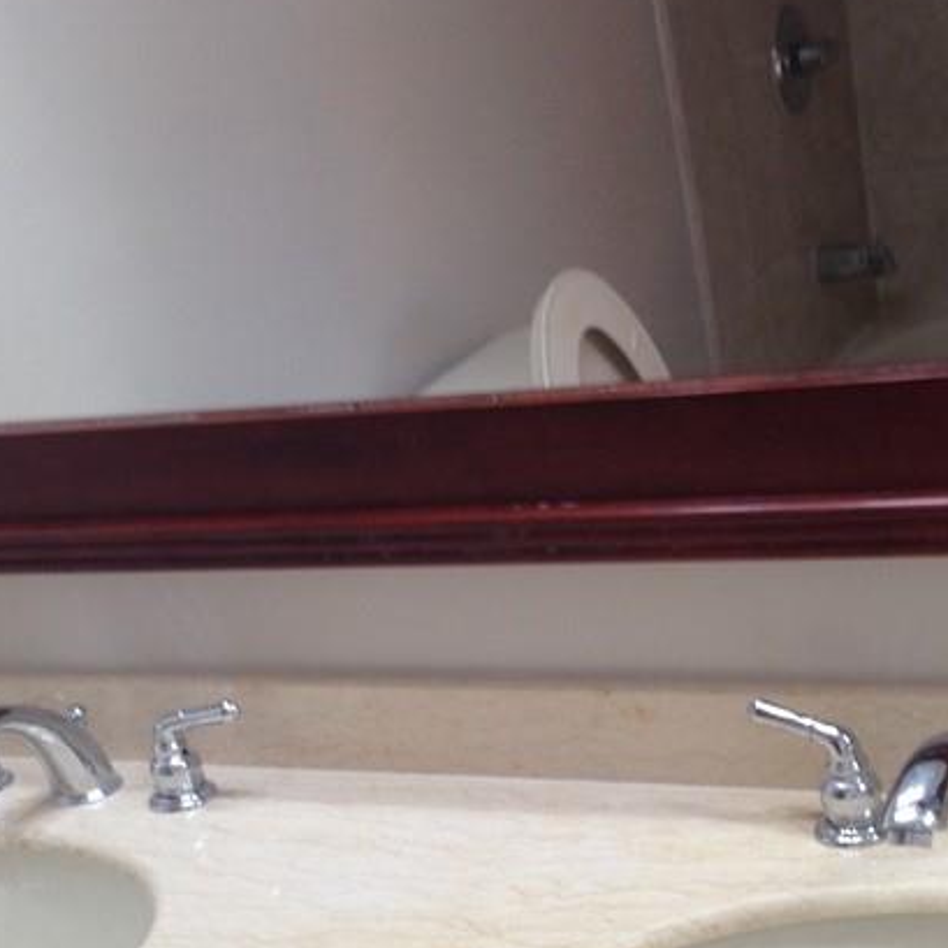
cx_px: 468
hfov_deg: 23.7
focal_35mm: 73
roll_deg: +12.5
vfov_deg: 23.2
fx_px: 2262
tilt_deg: -22.5
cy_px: 821
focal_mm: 4.12
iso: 50
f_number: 2.4
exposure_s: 1/30
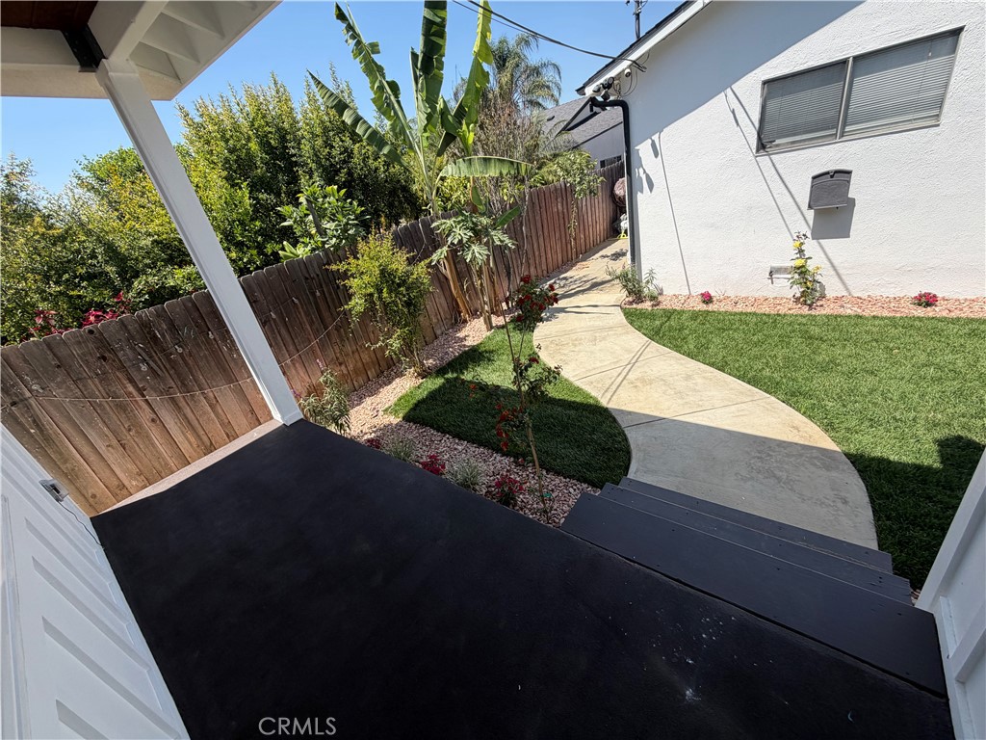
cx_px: 493
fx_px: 399
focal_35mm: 14
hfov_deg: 102.1
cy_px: 370
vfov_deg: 85.7
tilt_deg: -25.3
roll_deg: +13.6
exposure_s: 1/770
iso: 32
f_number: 2.2
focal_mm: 2.22
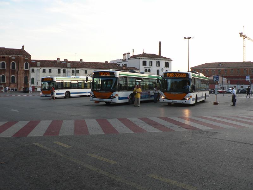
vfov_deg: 39.7
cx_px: 126
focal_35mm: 36
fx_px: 263
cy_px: 95
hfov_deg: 51.4
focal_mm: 6
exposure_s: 1/50
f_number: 2.8
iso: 80
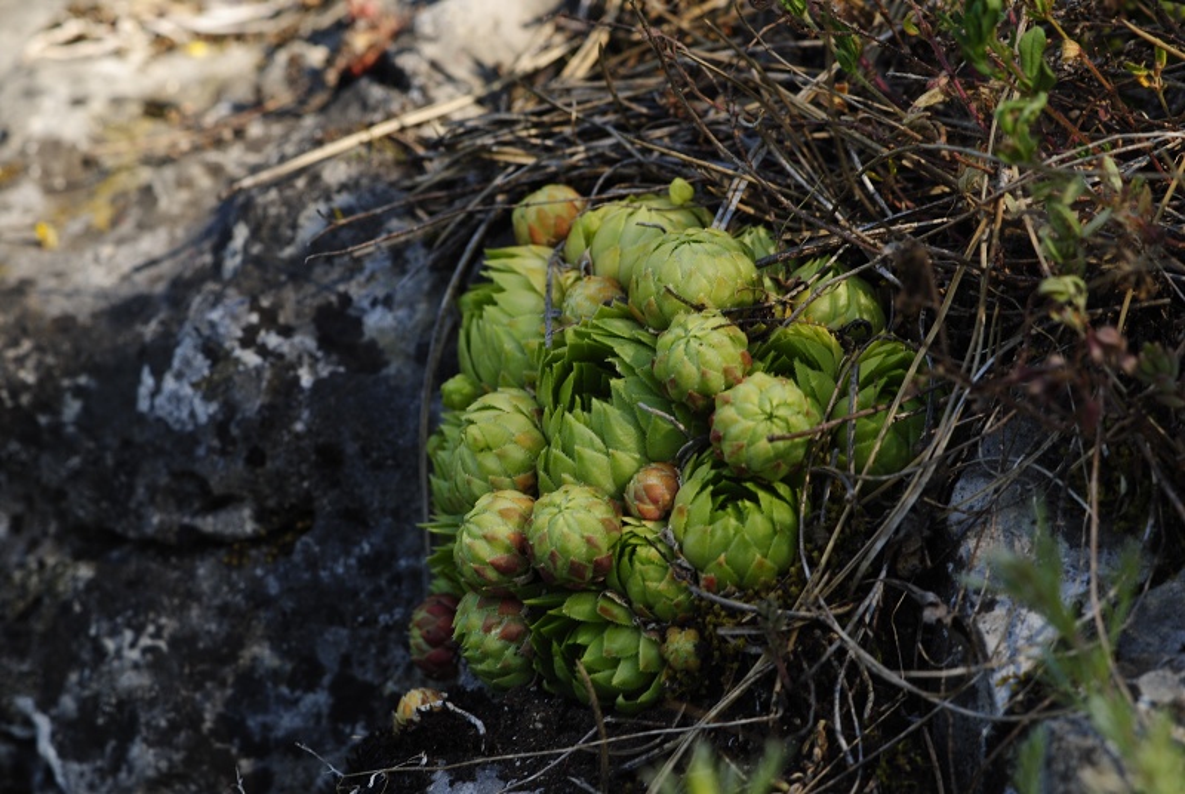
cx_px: 592
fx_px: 4203
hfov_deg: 16.0
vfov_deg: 10.8
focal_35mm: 128
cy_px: 397
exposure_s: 1/100
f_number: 6.3
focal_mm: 85
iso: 100
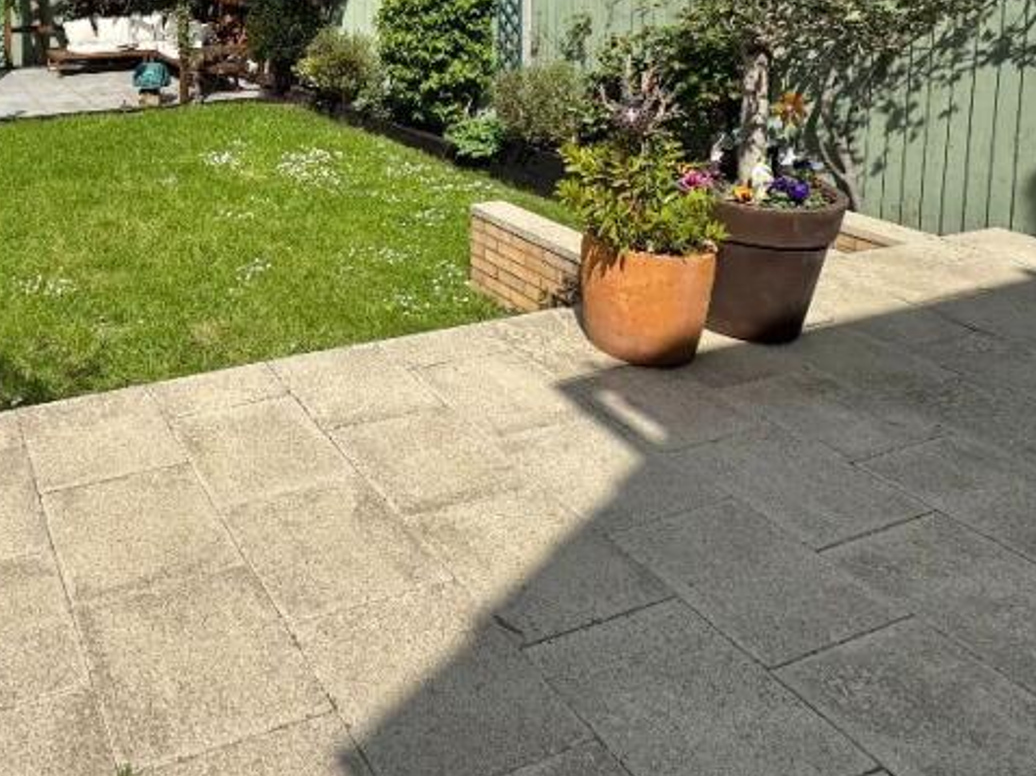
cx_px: 178
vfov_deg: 41.5
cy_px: 24
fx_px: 897
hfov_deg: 54.9
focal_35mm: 30
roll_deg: +2.3
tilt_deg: -4.4
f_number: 2.2
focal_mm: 2.22
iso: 50
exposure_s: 1/2415
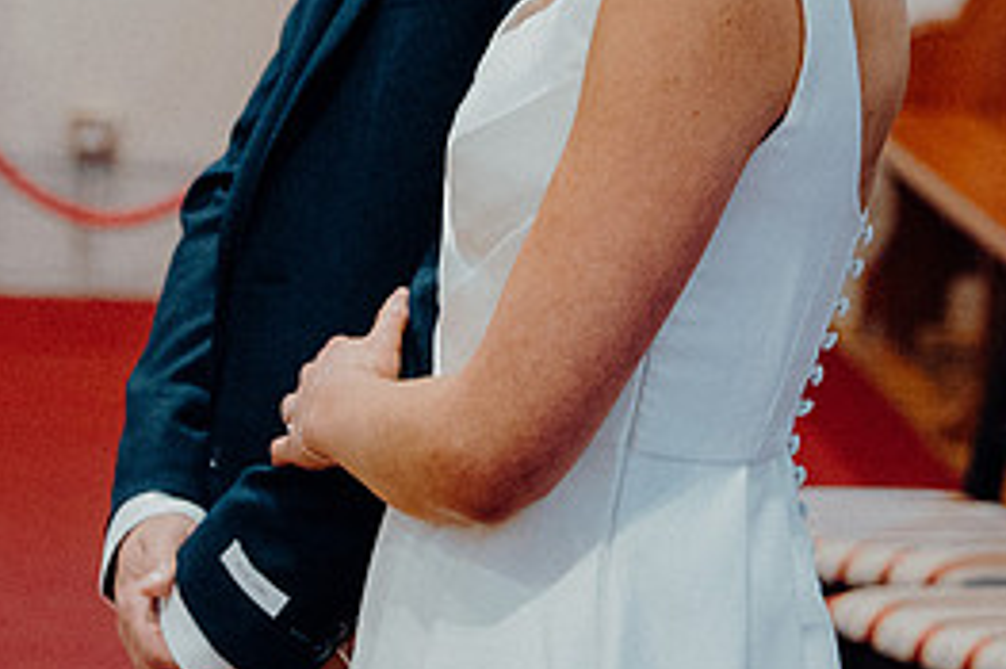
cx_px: 646
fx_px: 6479
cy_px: -36
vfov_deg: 5.9
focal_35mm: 232
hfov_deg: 8.9
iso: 2500
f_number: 3.5
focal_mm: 70
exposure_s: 1/160
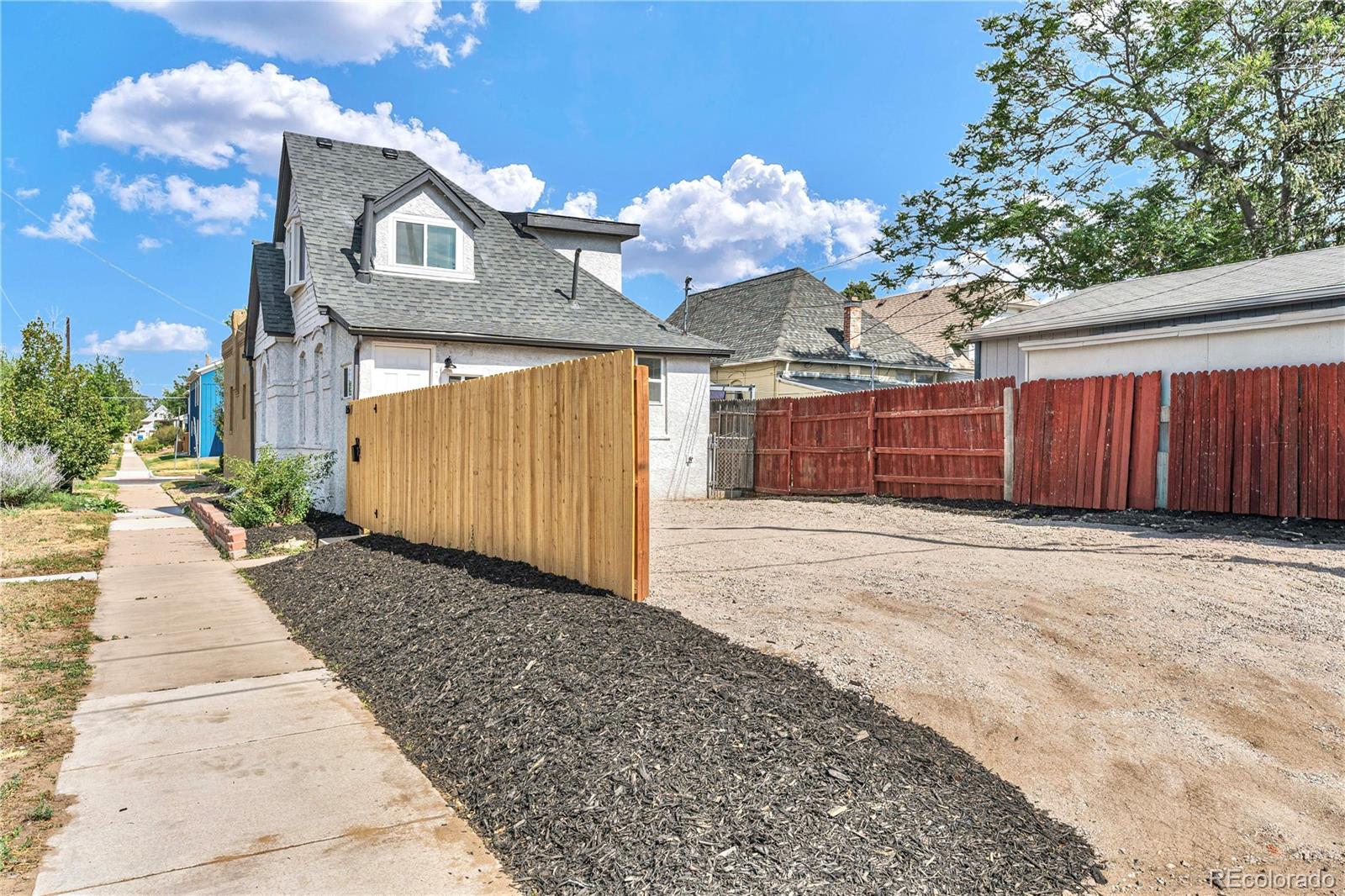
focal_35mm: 25
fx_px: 934
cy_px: 448
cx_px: 672
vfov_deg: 51.3
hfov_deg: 71.5
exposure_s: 1/1000
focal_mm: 25
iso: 200
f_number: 10
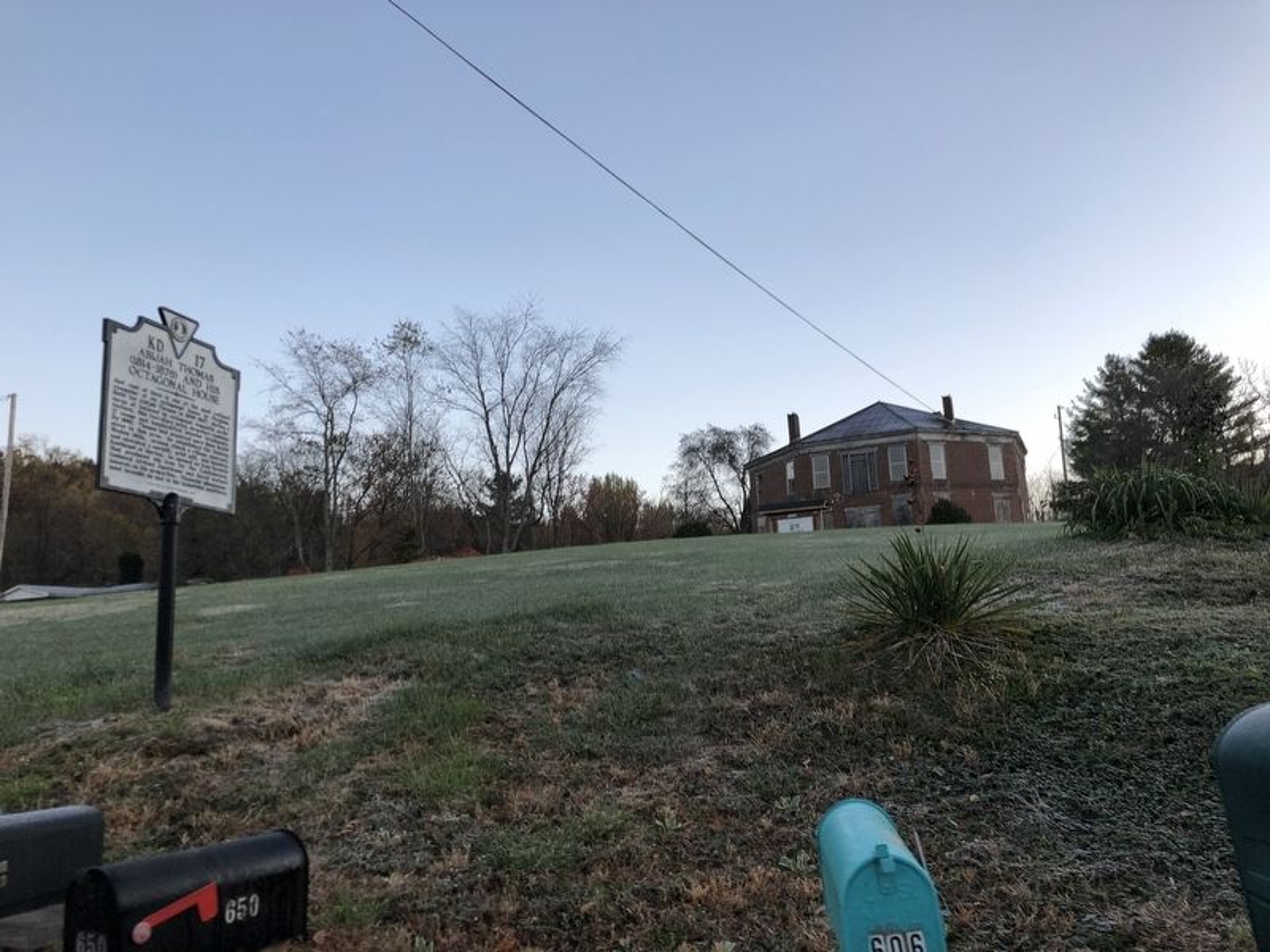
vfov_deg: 49.7
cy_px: 476
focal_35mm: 28
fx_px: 1027
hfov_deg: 63.4
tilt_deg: +9.8
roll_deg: -0.2
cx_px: 635
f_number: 1.8
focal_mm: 4
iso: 20
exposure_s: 1/100
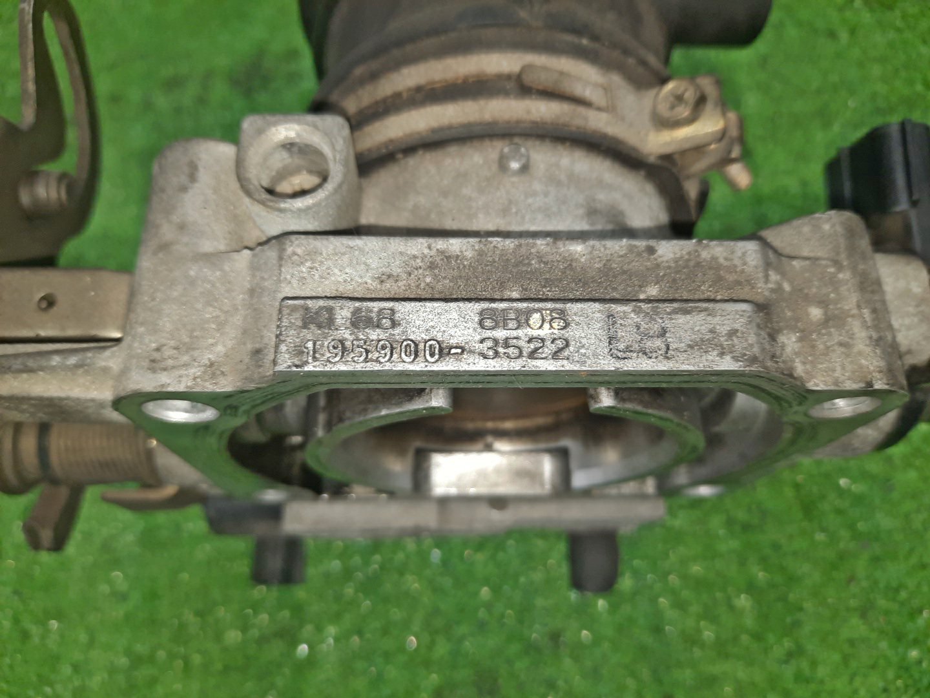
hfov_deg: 69.4
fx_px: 672
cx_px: 465
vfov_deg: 54.9
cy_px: 349
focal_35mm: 25
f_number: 2
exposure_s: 1/50
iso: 166
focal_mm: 4.6
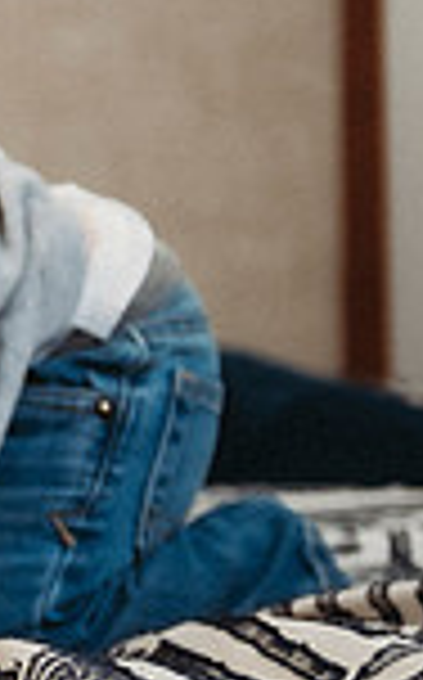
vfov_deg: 11.8
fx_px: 3293
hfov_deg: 6.8
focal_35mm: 178
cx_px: -772
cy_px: 277
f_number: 2.8
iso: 800
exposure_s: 1/125
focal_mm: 45
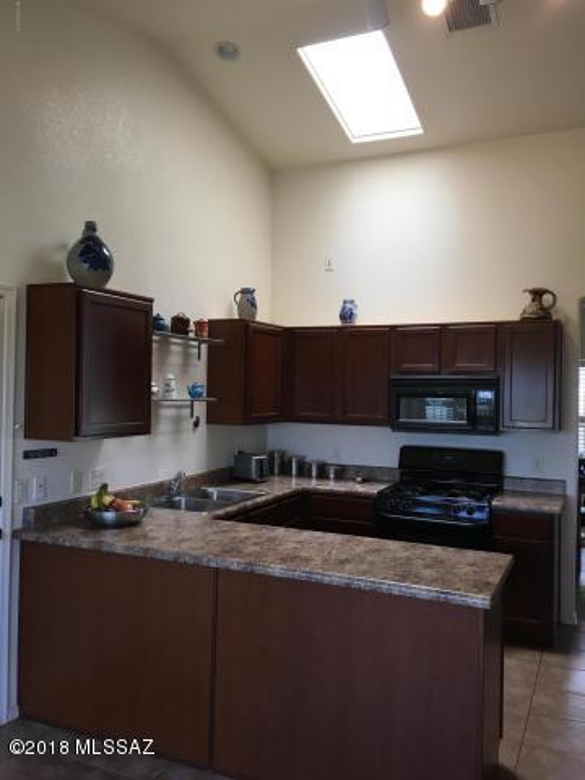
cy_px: 390
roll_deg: +0.2
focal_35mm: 29
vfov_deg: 61.7
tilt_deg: -0.4
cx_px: 292
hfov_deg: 48.2
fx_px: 653
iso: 25
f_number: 2.2
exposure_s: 1/30
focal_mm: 4.15
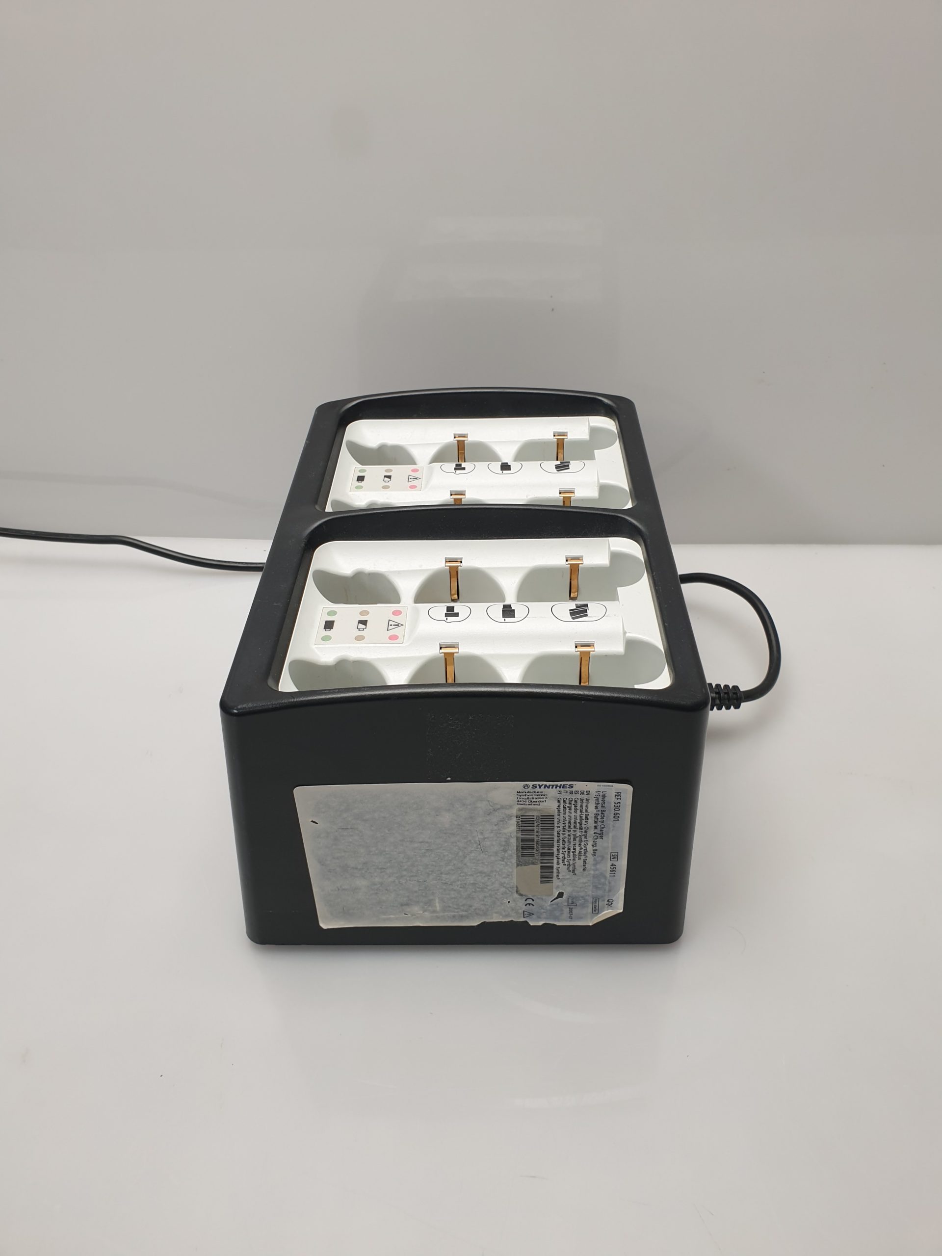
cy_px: 628
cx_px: 471
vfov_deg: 67.3
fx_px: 943
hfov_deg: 53.1
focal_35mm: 26
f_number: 2.4
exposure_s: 1/50
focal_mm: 4.3
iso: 64
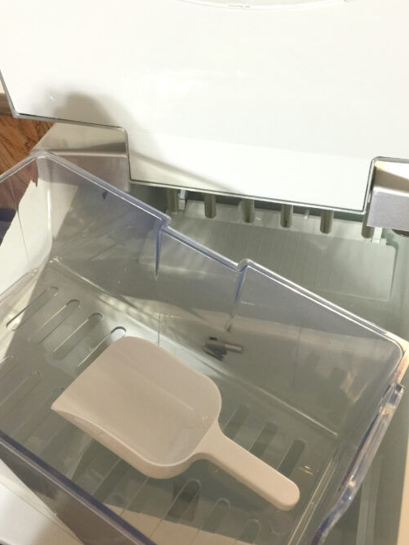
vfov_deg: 52.6
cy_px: 279
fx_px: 552
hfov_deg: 40.7
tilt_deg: -43.9
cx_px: 219
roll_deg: +4.7
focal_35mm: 35
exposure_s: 1/15
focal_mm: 4.15
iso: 125
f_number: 2.2
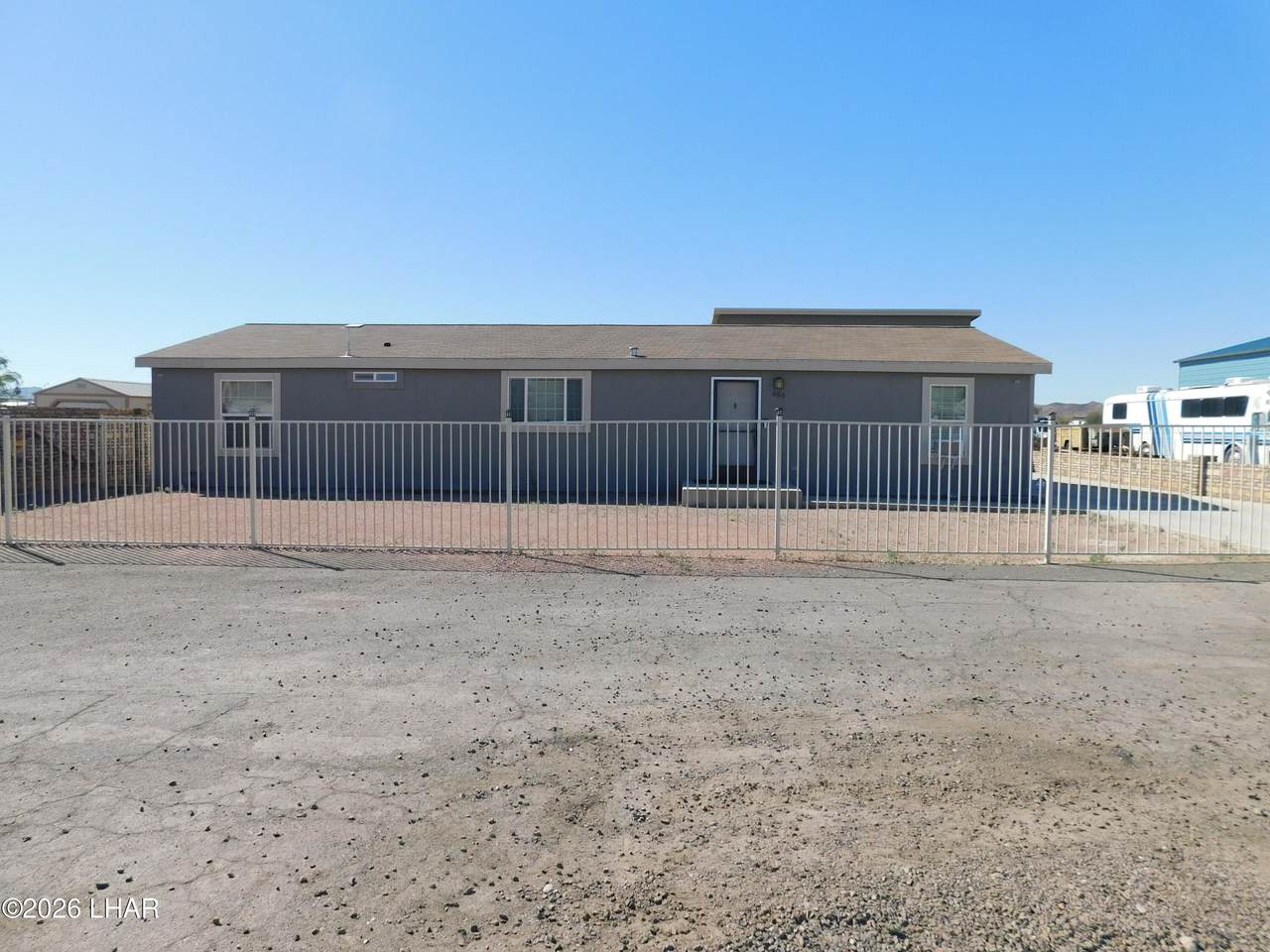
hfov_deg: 73.9
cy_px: 476
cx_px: 635
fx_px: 844
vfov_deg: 58.9
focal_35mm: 23
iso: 125
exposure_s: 1/500
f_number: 6
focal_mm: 4
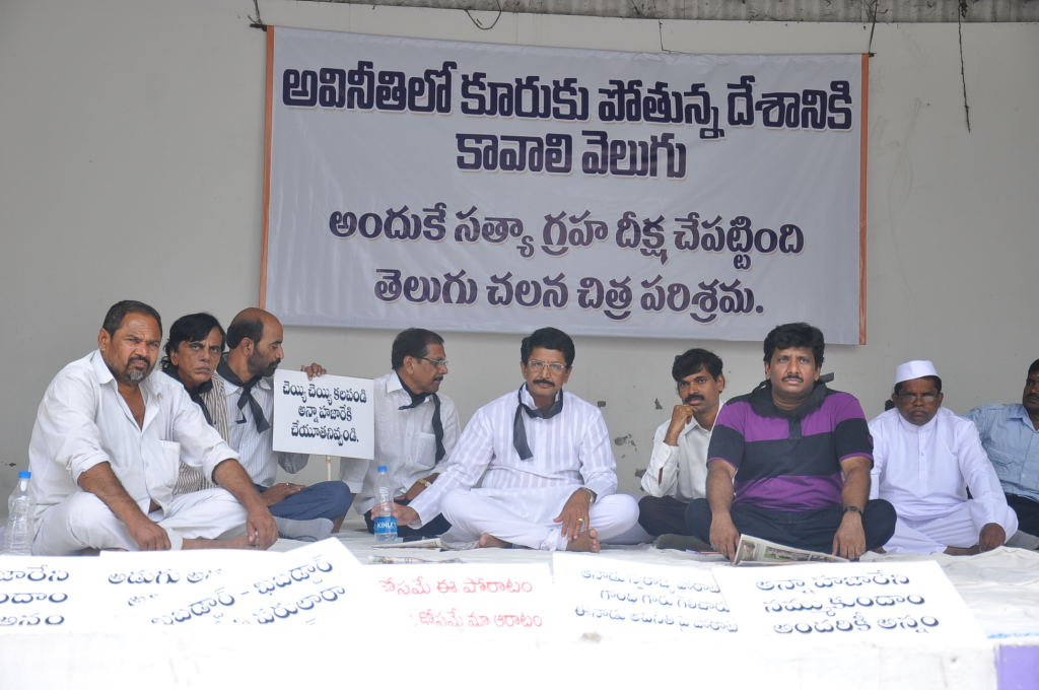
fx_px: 2248
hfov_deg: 26.0
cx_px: 520
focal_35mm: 78
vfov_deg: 17.4
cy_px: 345
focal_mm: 52
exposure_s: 1/160
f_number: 5.6
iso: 250
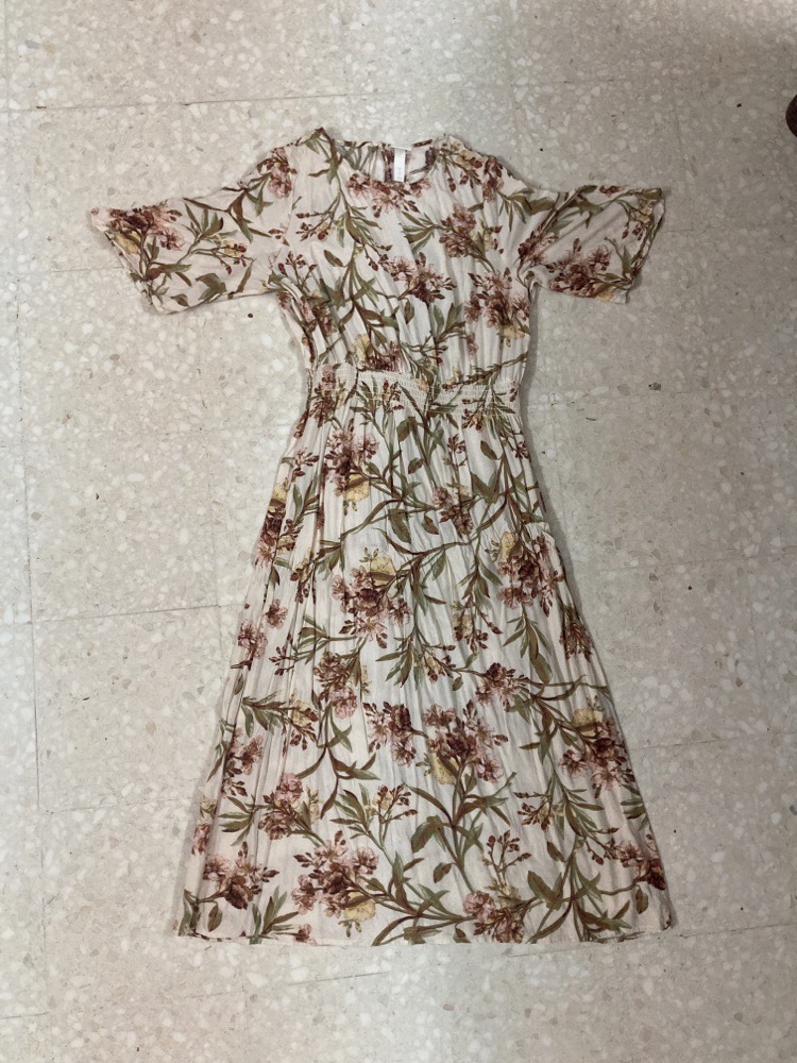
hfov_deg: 49.7
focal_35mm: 28
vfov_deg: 63.4
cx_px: 398
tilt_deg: -79.8
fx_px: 860
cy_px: 532
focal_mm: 3.99
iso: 250
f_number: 1.8
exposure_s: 1/60
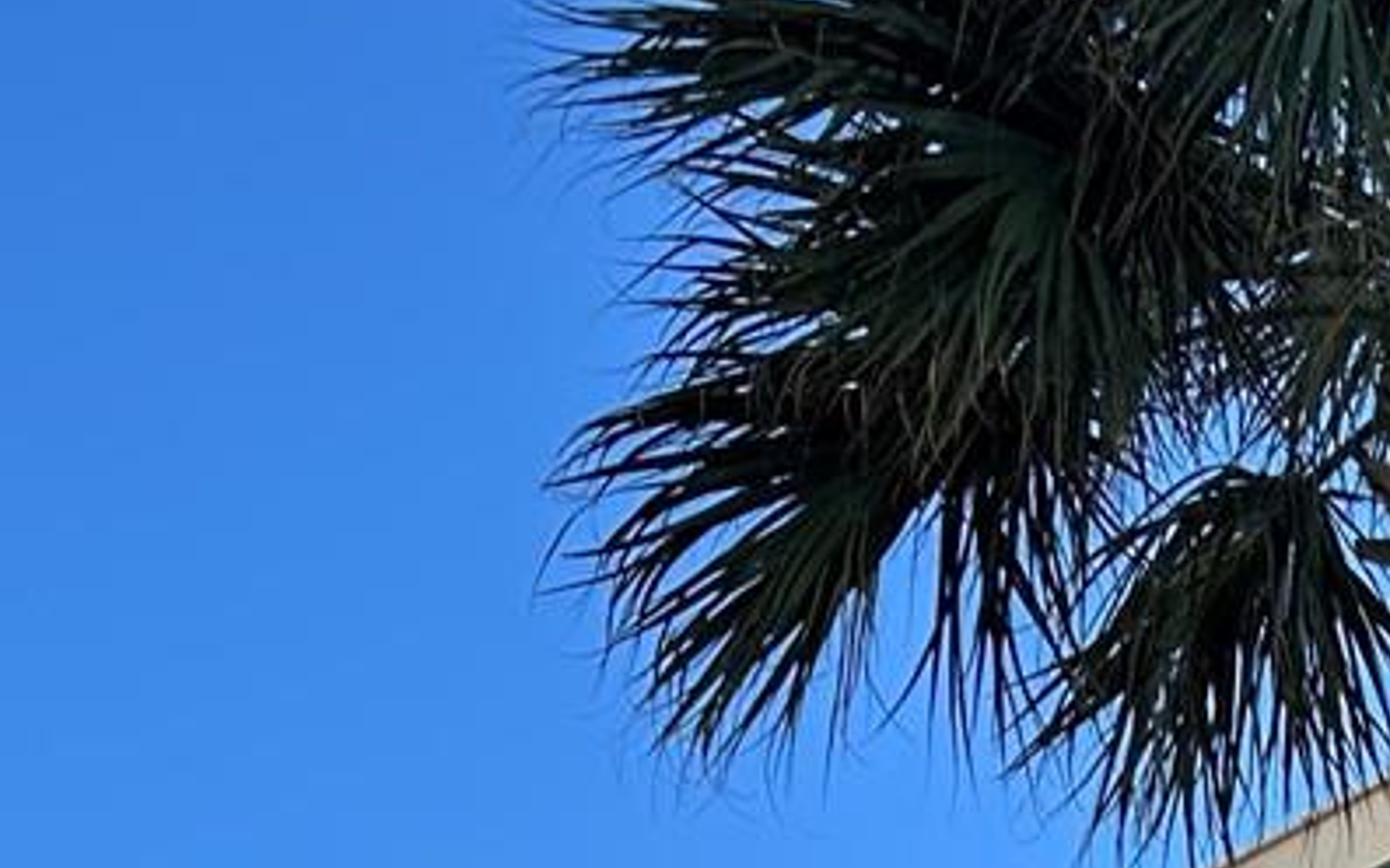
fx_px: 4204
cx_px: 1653
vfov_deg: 10.3
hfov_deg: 17.9
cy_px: 2016
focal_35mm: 111
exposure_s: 1/1838
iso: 50
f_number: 1.5
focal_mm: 5.7
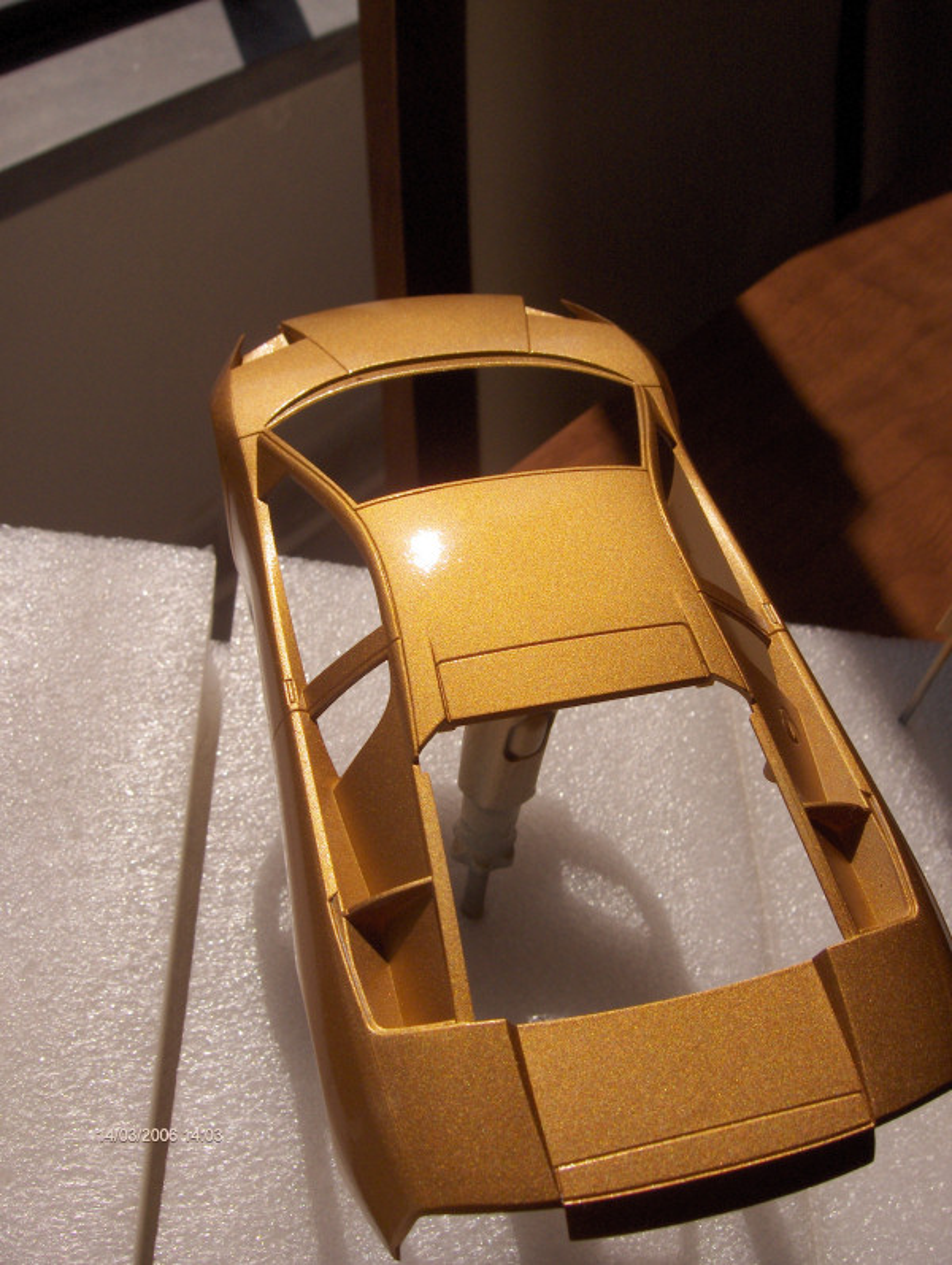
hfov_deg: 36.9
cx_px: 476
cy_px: 632
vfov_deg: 47.8
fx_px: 1427
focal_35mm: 39
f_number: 4.8
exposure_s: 1/1250
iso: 100
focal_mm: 8
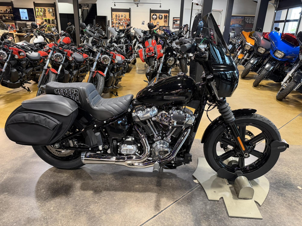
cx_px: 151
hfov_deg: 71.6
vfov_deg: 56.8
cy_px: 113
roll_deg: -1.1
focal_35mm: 24
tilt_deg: -21.6
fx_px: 209
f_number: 1.78
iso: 400
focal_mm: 6.76
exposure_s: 1/60
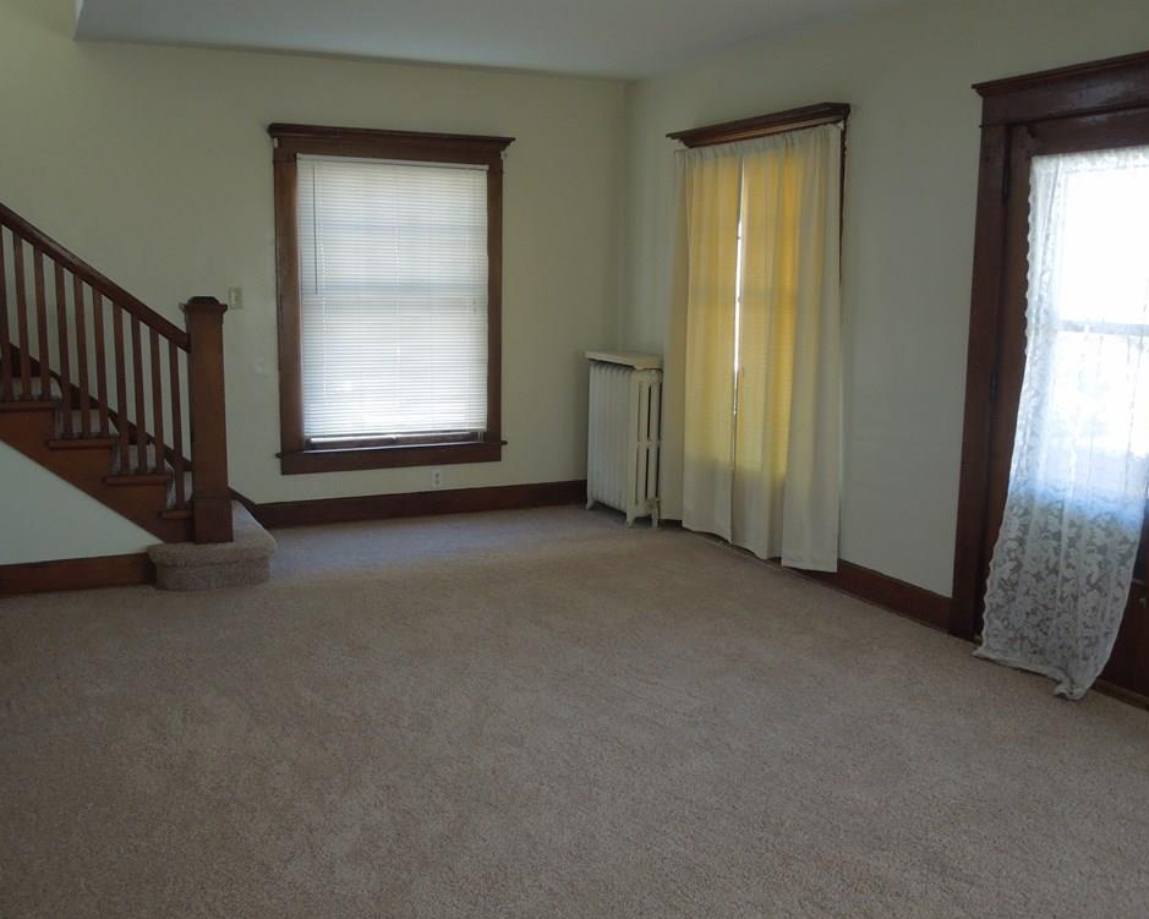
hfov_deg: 54.2
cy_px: 461
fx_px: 1122
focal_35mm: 33
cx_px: 558
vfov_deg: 44.5
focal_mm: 5.6
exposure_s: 1/30
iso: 220
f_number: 3.6
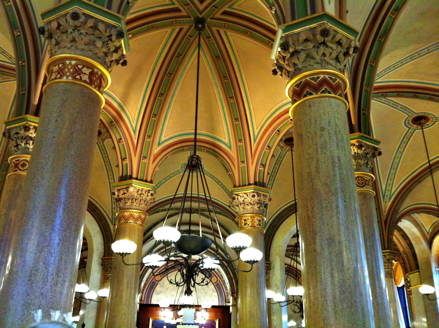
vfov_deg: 40.6
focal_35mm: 35
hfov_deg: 52.7
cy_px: 164
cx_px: 220
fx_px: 443
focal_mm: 3.85
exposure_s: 1/15
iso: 250
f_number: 2.8
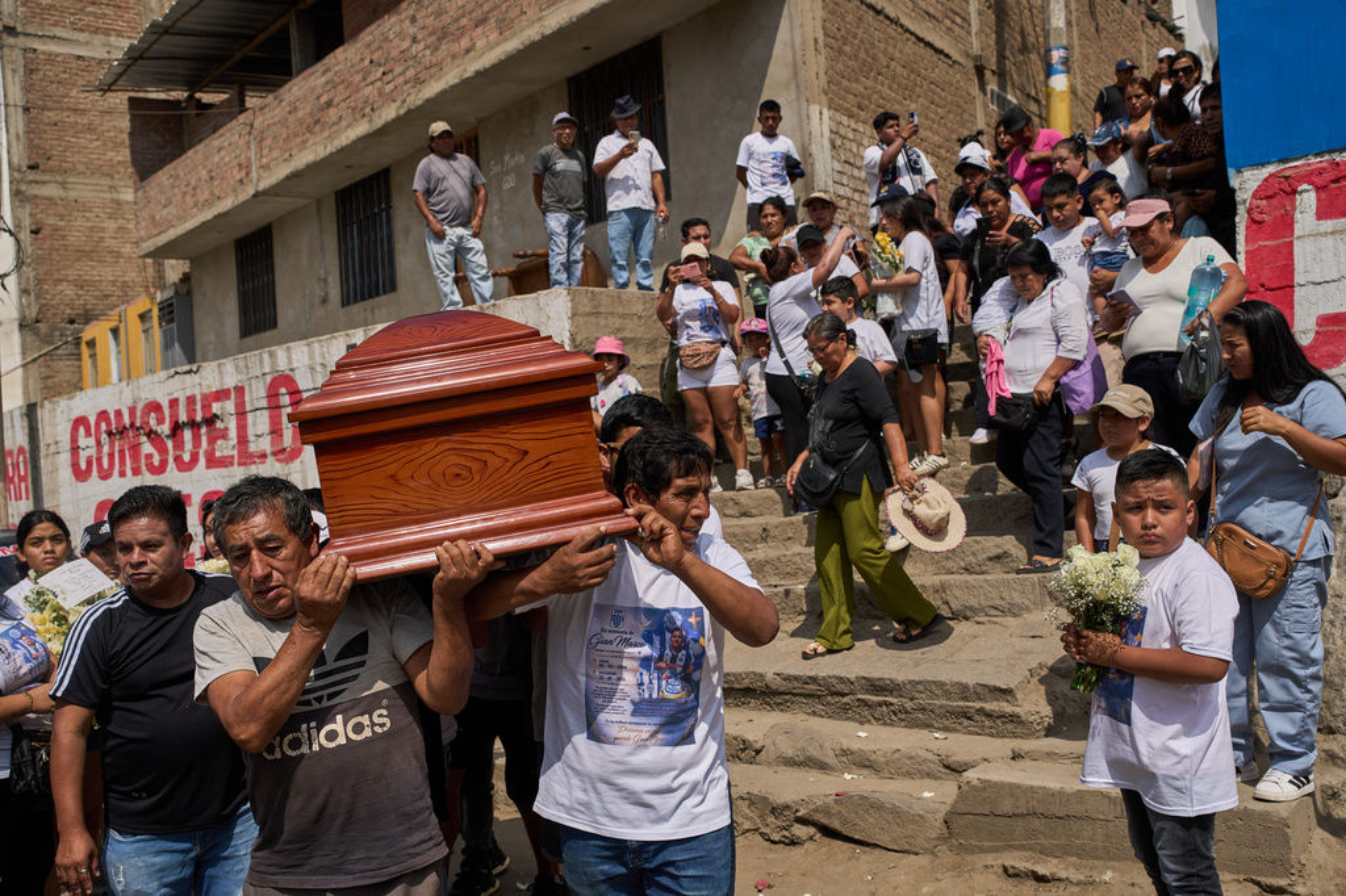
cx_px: 673
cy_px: 448
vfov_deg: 37.8
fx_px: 1308
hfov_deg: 54.4
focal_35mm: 35
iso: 160
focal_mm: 35
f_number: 5
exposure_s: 1/3200
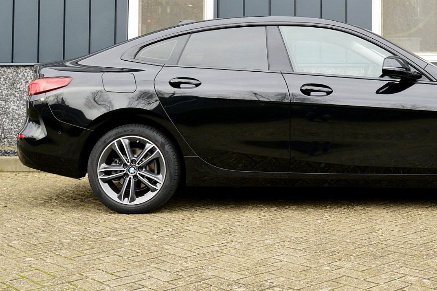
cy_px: 78
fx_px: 689
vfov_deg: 23.6
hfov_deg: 34.6
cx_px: 321
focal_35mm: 57
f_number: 8
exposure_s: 1/60
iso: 720
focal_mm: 25
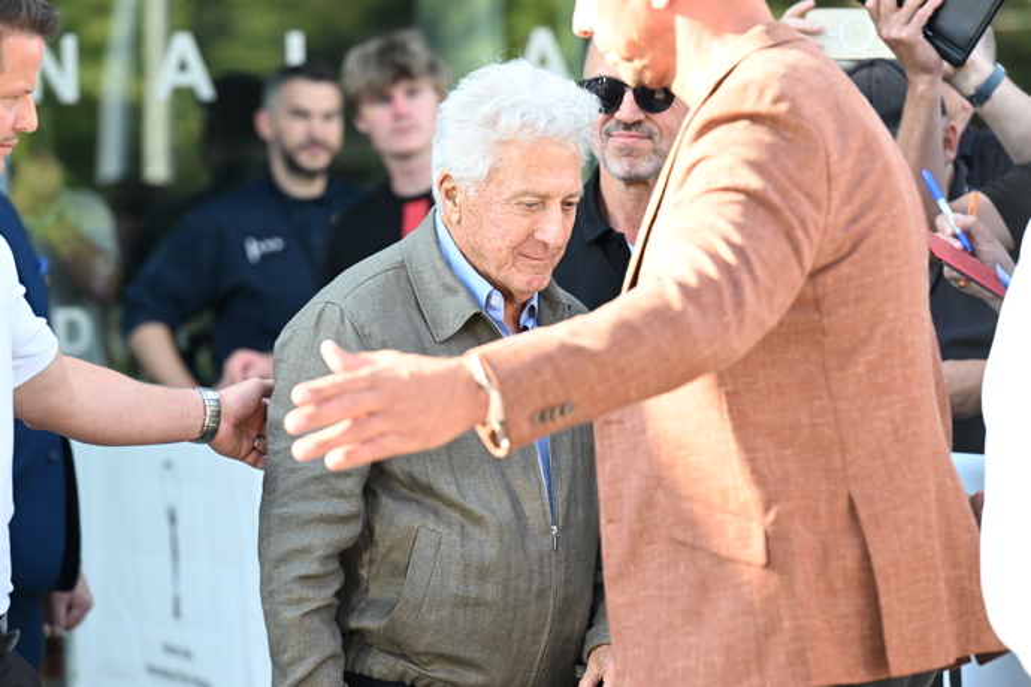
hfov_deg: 10.3
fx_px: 5727
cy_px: 344
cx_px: 516
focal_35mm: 200
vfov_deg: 6.9
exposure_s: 1/500
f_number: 5
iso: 1000
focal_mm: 200
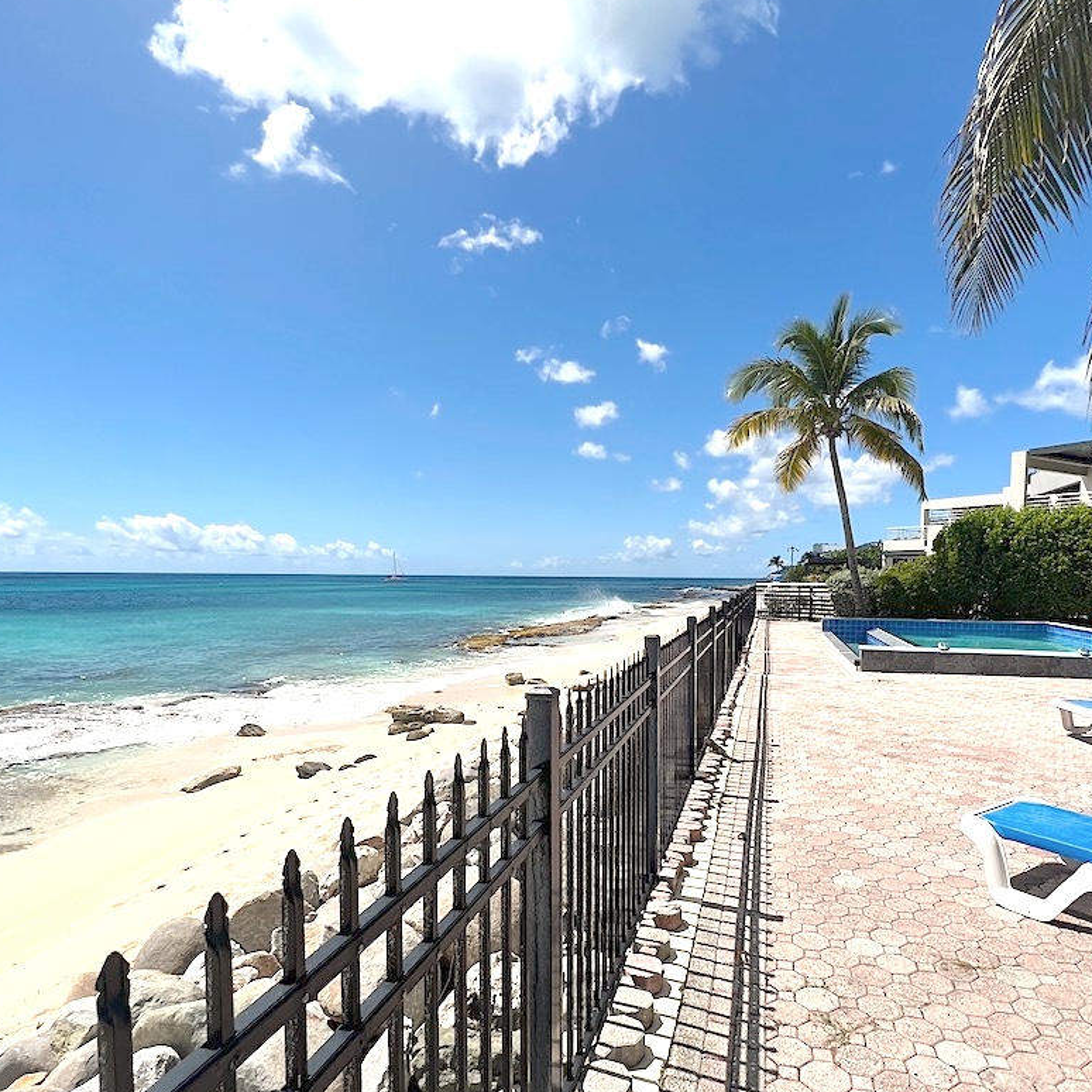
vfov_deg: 77.3
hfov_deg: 77.5
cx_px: 590
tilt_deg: -5.2
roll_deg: -0.8
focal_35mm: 19
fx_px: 678
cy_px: 622
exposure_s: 1/3922
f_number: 1.8
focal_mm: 1.57
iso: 40
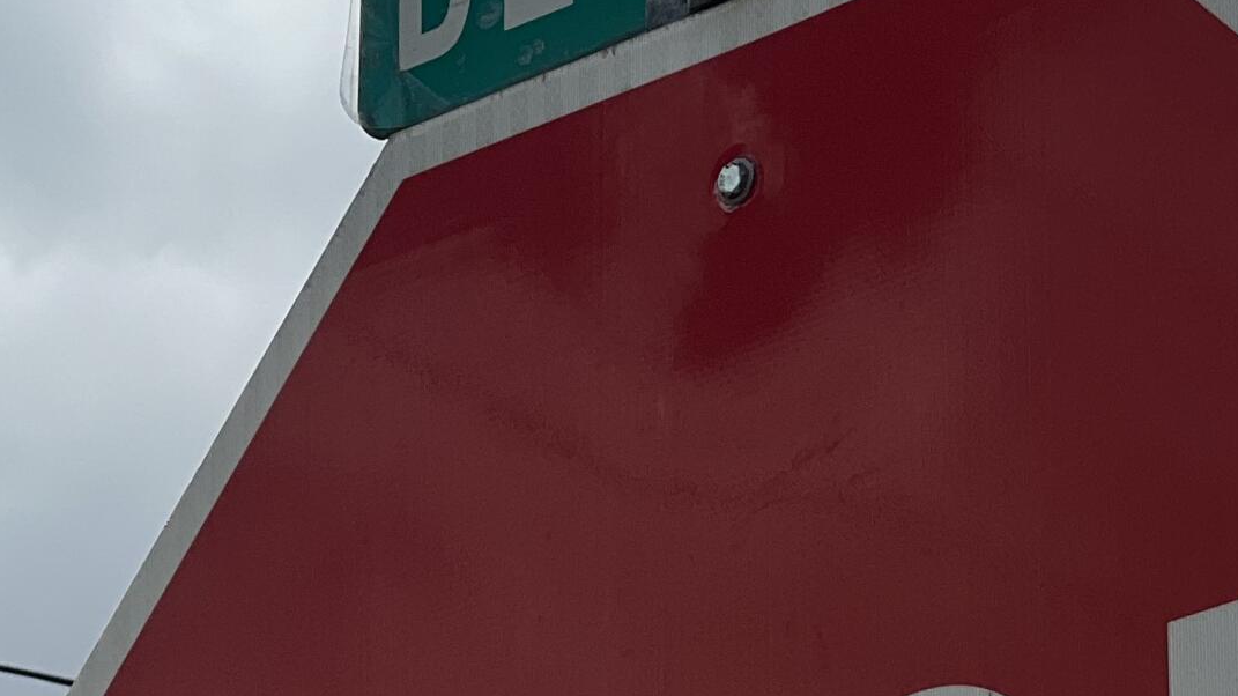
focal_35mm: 235
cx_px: 806
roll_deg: +1.5
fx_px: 7713
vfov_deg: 5.2
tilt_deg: +22.7
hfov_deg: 9.2
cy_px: 296
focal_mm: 9
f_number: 2.8
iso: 32
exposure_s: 1/1946
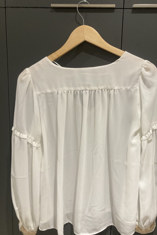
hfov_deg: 42.2
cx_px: 92
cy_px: 122
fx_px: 203
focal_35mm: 31
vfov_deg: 60.3
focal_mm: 3.99
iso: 160
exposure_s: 1/60
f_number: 1.8
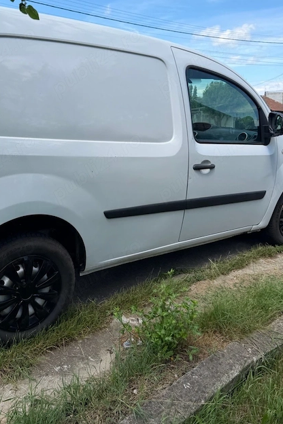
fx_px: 377
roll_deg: +1.2
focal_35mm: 32
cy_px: 184
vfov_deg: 58.5
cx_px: 124
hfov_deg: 41.0
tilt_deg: -10.2
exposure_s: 1/2801
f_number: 1.78
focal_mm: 6.76
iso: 80
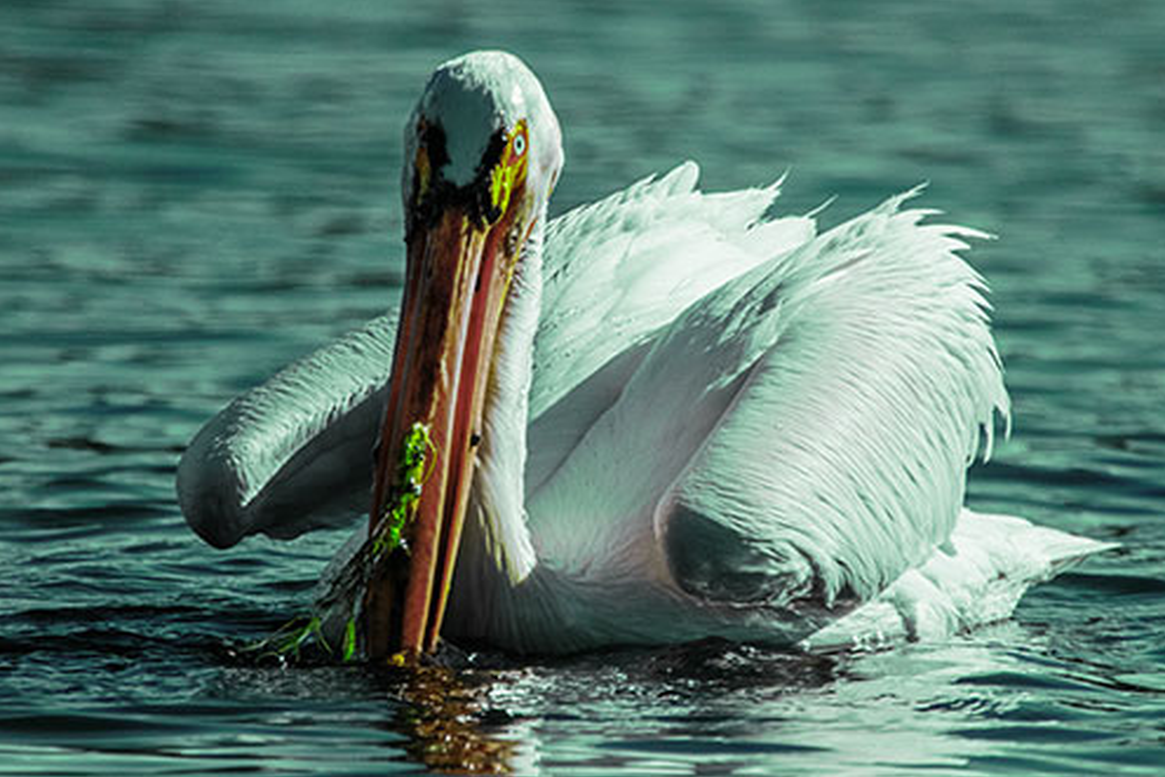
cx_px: 580
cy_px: 388
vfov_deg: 1.1
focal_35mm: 1209
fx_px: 39134
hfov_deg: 1.7
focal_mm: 1200
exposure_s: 1/4000
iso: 2000
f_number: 13
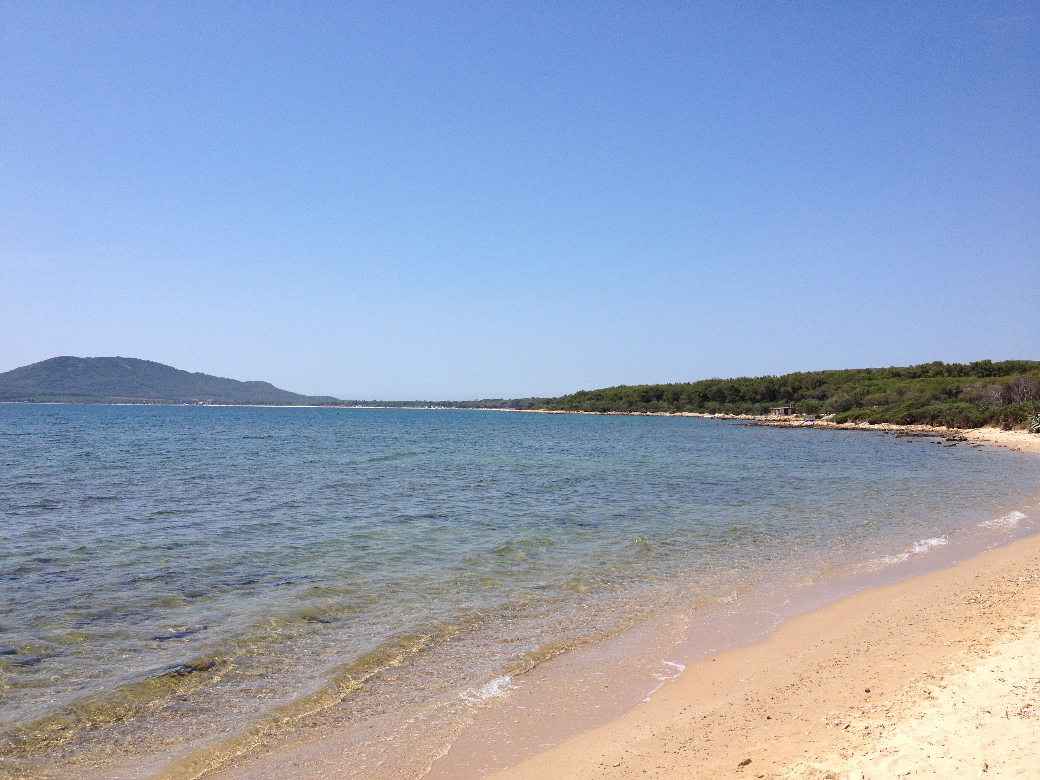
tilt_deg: -2.4
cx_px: 520
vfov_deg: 40.7
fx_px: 1052
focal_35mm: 35
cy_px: 390
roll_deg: -0.5
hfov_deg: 52.6
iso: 50
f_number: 2.4
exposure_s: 1/2208
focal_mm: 4.28
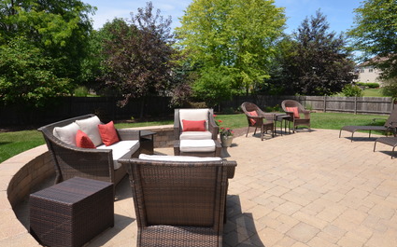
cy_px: 93
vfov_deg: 52.4
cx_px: 204
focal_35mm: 23
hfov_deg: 77.2
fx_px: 249
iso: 100
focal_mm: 10
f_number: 6.3
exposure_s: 1/250
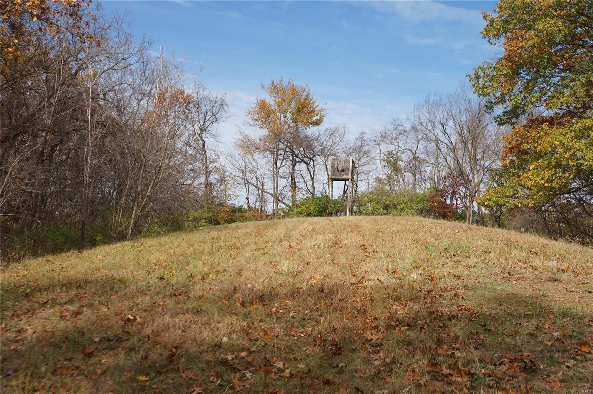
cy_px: 197
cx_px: 296
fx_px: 740
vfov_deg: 29.8
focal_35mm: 45
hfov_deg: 43.7
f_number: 9
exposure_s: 1/160
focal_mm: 30
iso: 100
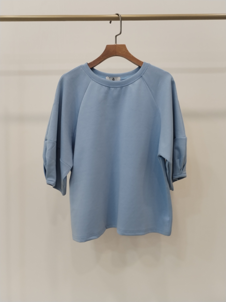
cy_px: 151
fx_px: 270
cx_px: 113
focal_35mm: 31
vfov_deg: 58.4
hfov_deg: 45.4
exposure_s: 1/60
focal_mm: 4.75
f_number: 1.8
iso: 265
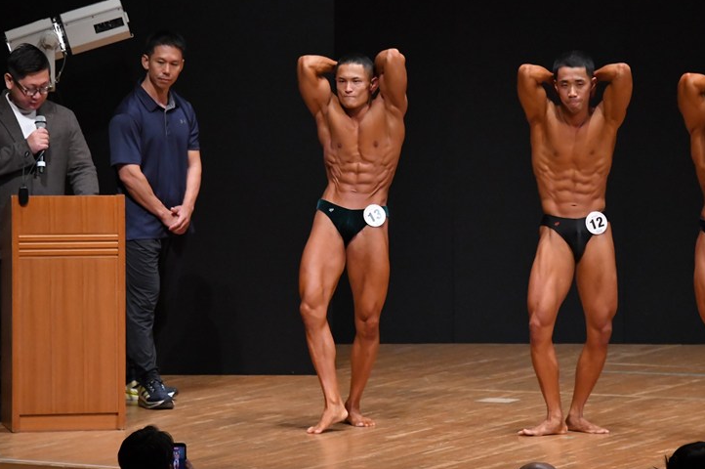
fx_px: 5674
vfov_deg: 4.7
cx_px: 368
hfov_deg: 7.1
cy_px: 239
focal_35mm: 290
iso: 6400
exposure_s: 1/400
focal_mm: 180
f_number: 5.6
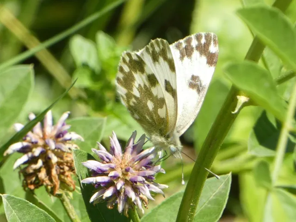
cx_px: 148
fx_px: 4139
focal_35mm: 484
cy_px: 111
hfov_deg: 4.1
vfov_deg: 3.1
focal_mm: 86.7
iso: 100
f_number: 5.6
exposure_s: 1/100
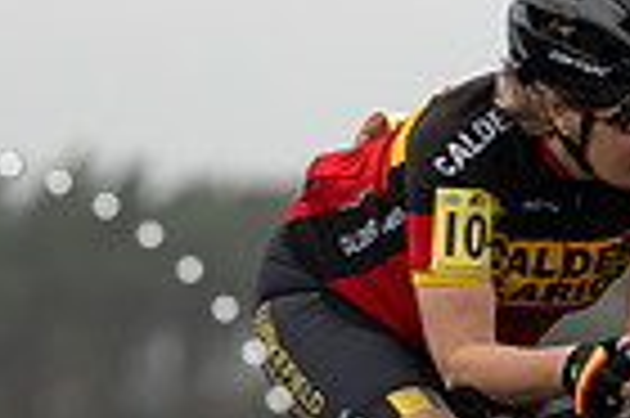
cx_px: 603
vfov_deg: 2.2
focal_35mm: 625
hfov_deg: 3.3
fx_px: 10925
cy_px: 330
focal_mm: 151
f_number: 2.8
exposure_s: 1/1000
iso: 200
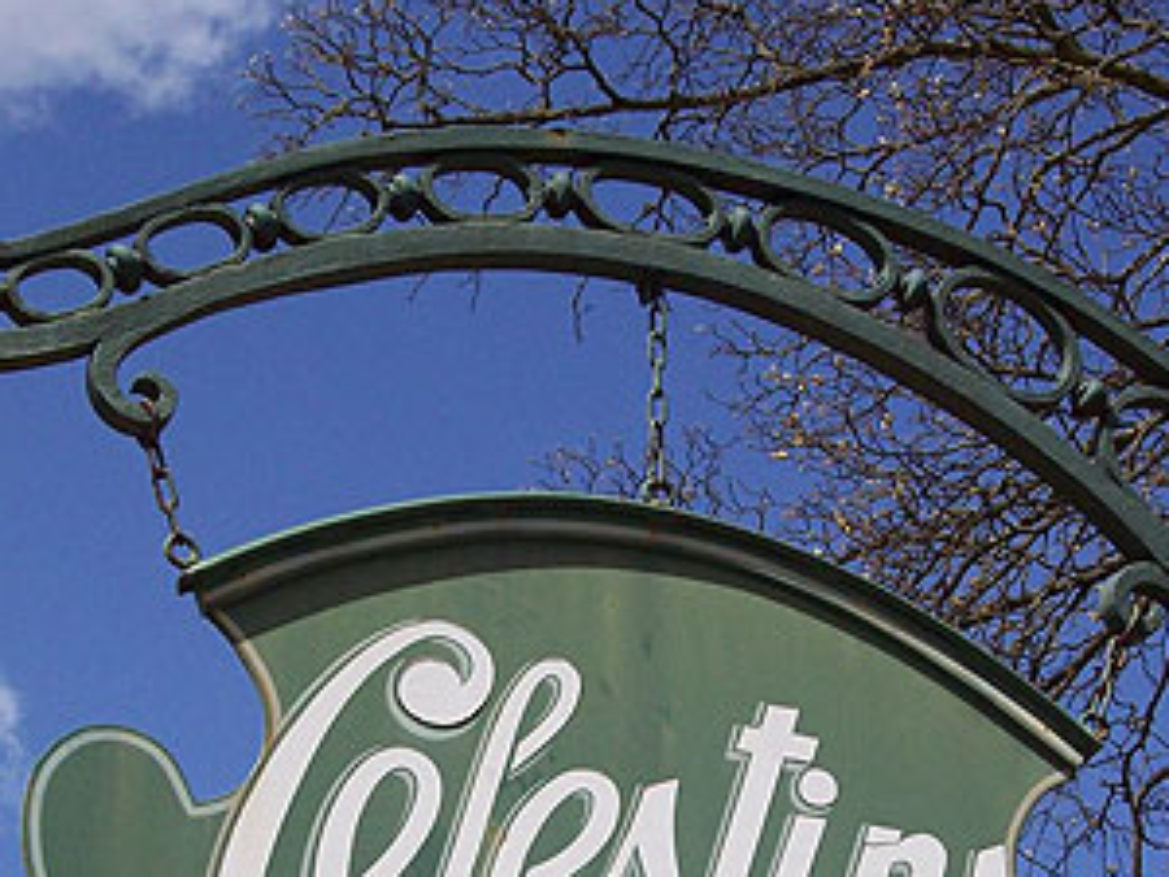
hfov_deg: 18.7
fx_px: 3546
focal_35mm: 105
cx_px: 561
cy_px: 643
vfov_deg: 14.0
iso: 80
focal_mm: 11.6
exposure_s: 1/453
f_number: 6.7
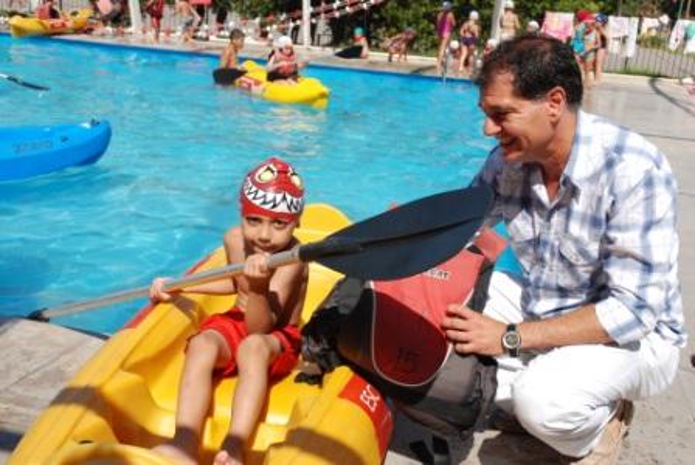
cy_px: 232
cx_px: 348
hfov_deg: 44.9
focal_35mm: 44
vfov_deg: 30.9
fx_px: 841
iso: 100
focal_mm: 29
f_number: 8
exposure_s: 1/250
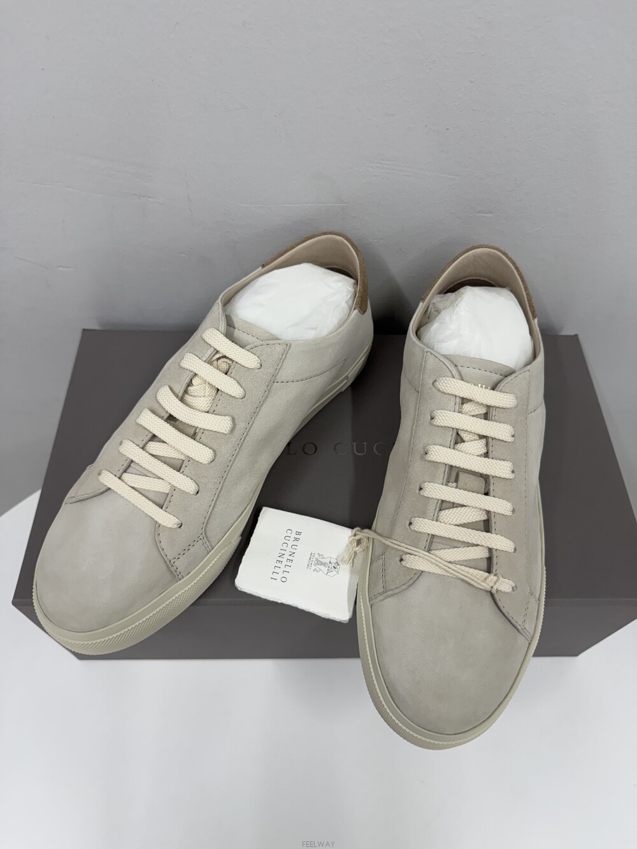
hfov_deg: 56.8
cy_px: 424
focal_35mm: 24
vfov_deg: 71.6
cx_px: 318
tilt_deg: -55.8
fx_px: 589
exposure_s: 1/120
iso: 160
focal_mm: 6.76
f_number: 1.78
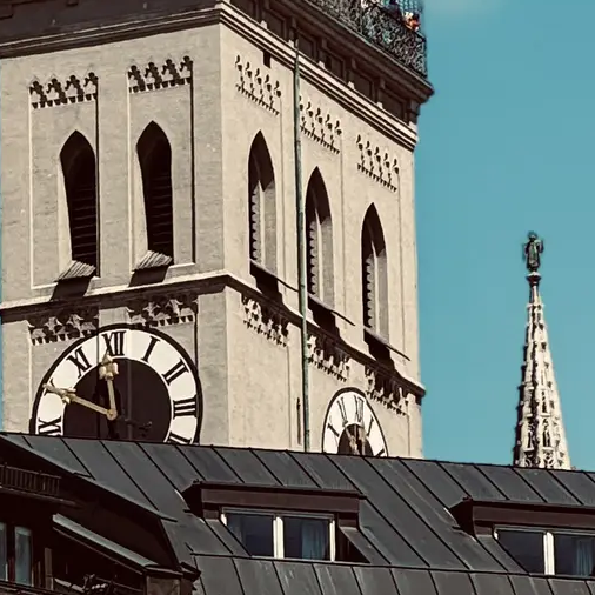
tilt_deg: +17.1
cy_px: 230
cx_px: -247
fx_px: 6690
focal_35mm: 344
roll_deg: +0.3
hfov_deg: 5.1
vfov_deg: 5.1
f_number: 2.8
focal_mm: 9
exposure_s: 1/1292
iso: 25
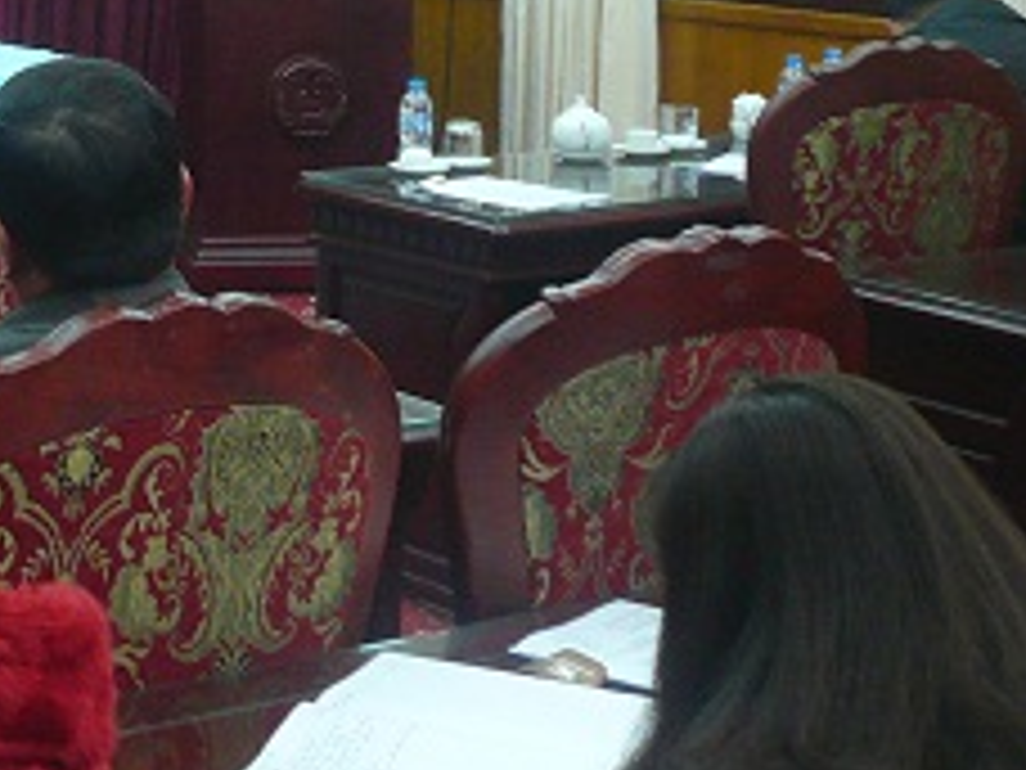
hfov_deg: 19.6
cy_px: -180
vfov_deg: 15.4
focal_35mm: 92
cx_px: -302
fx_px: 2727
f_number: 3
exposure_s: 1/8
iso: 200
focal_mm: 5.7
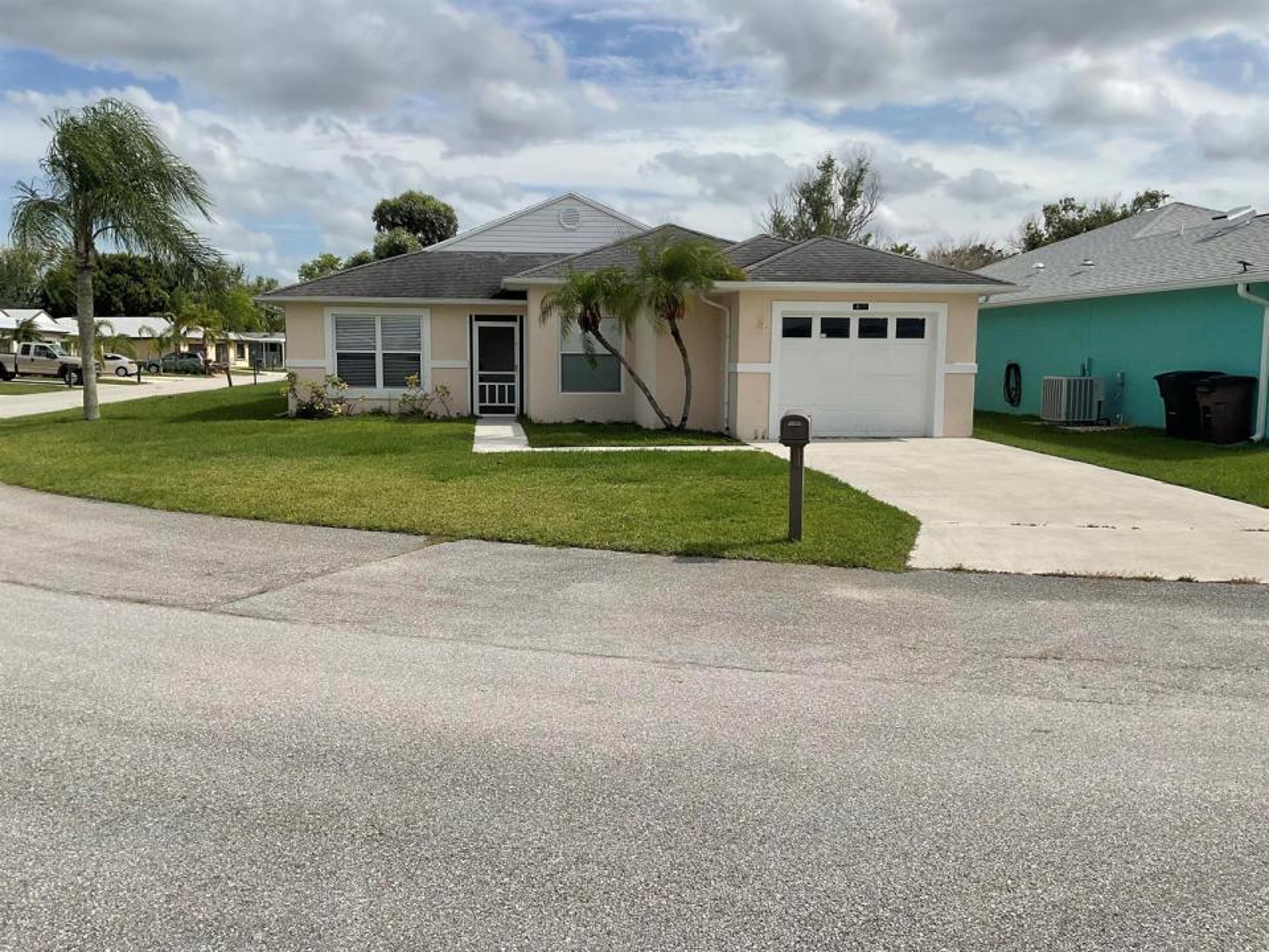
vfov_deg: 48.2
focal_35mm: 29
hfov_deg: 61.7
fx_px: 1063
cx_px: 634
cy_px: 476
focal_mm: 3
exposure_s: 1/4065
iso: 20
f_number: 1.8
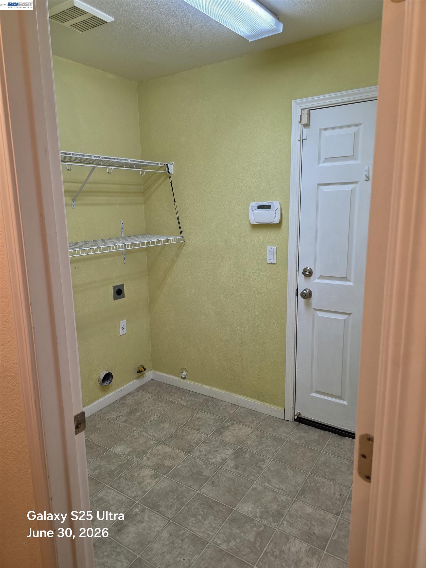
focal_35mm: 23
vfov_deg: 73.9
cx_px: 213
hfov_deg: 58.9
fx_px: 377
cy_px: 284
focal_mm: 6.3
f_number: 1.7
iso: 160
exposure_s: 1/120
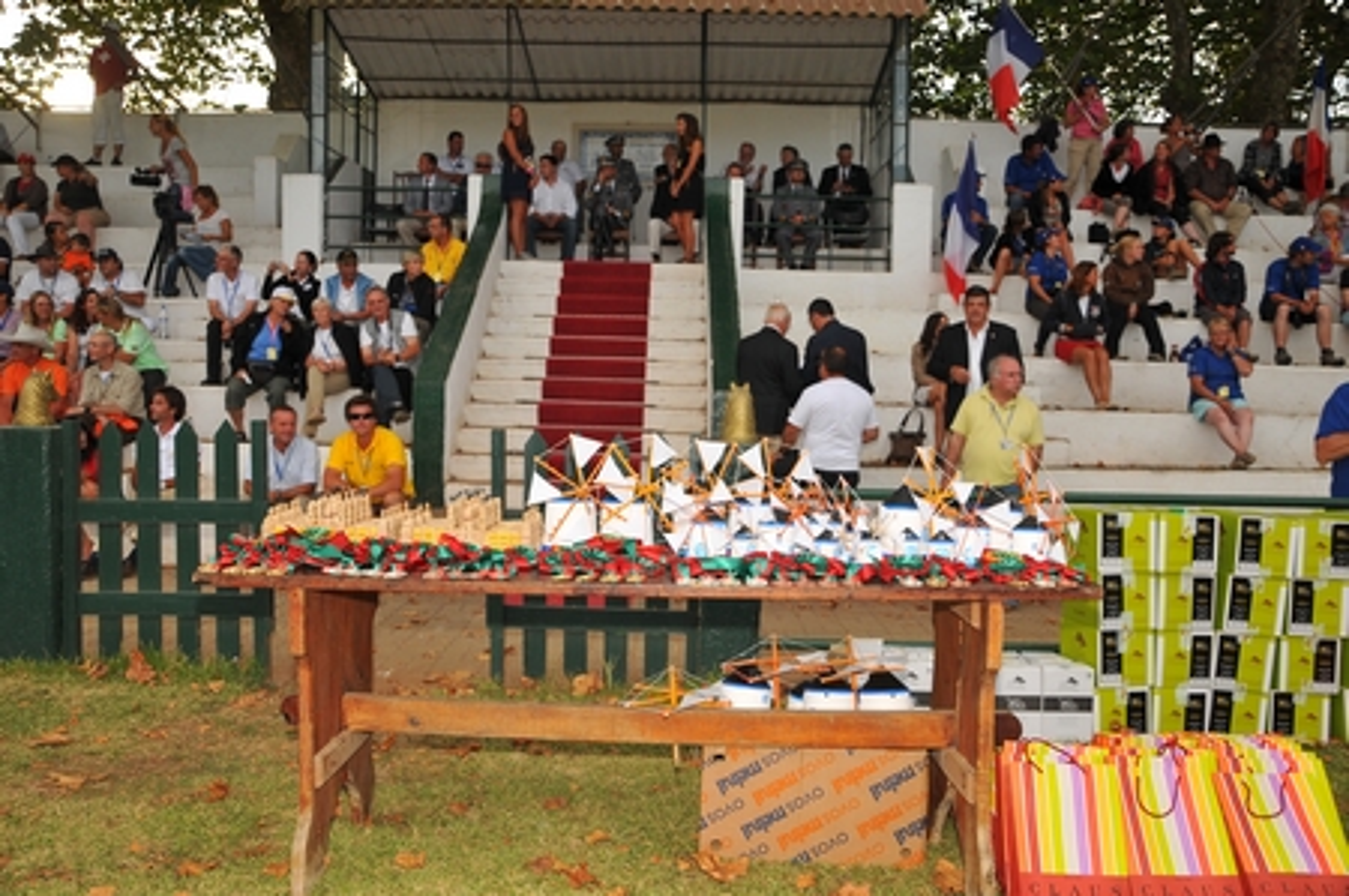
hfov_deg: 59.5
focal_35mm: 32
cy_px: 448
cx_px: 674
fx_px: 1179
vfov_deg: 41.6
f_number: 4.5
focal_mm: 21
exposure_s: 1/250
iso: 250
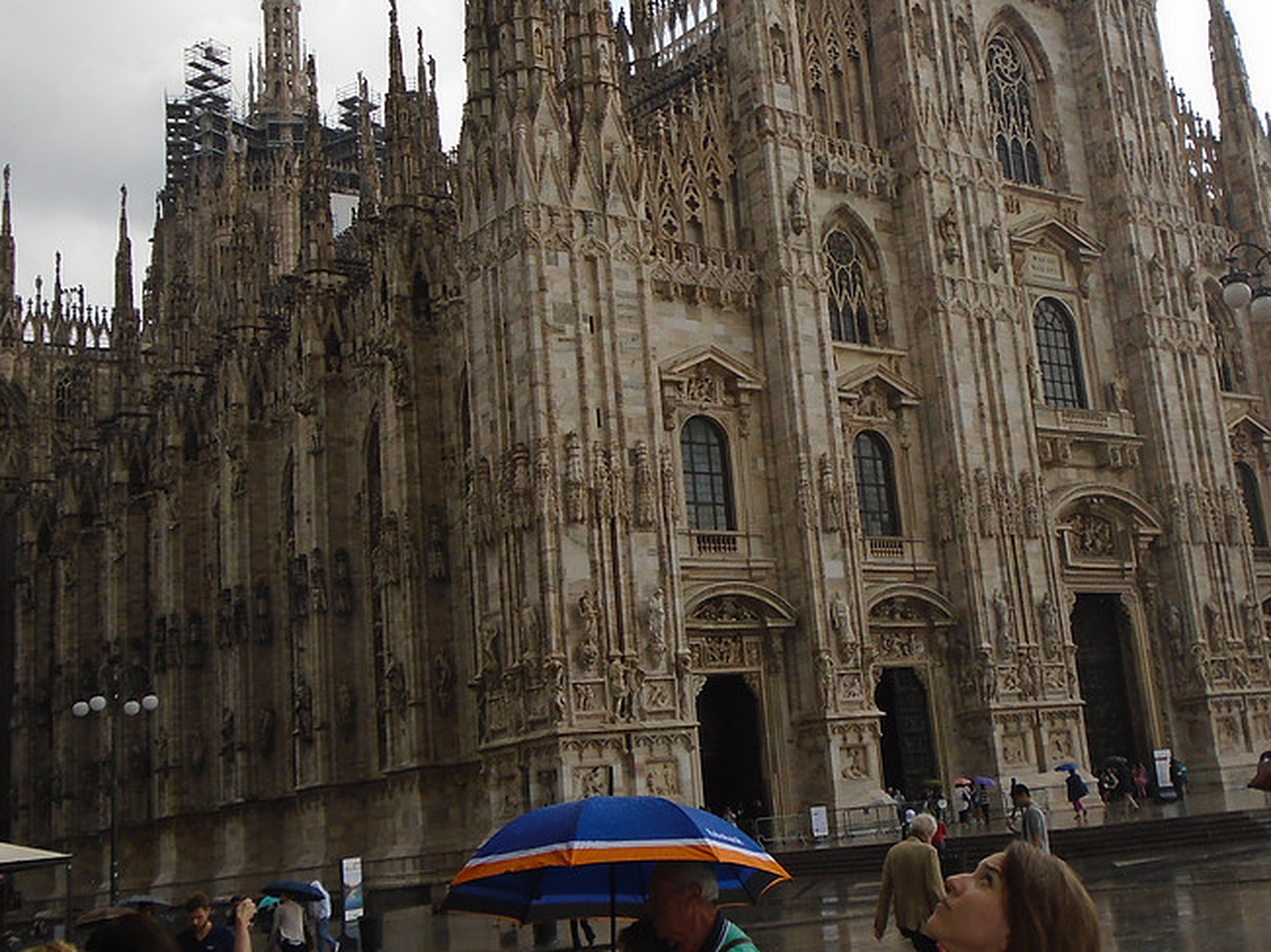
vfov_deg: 32.1
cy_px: 383
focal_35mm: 45
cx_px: 833
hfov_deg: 41.6
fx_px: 1652
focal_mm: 5.5
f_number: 3.5
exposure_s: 1/500
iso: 100
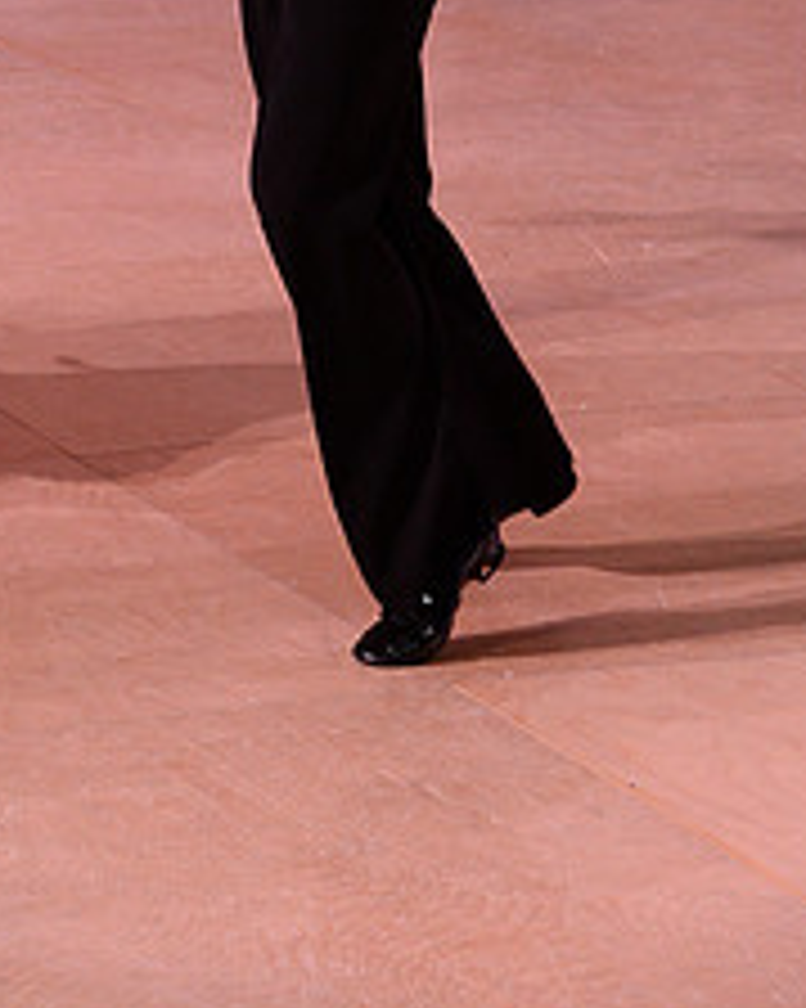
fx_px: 4714
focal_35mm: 158
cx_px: 11
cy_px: -248
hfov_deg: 9.7
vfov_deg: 11.9
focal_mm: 65
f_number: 5.6
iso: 2500
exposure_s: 1/250
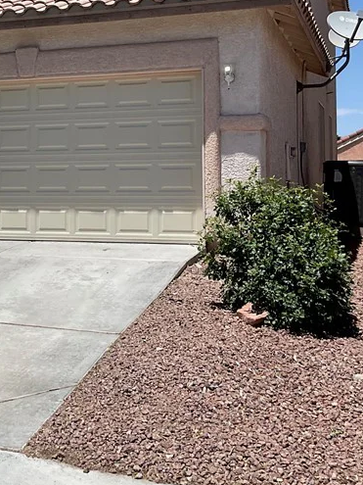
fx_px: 839
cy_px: 159
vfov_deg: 31.9
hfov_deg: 23.9
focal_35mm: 60
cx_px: 52
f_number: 1.8
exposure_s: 1/3125
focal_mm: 3
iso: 16
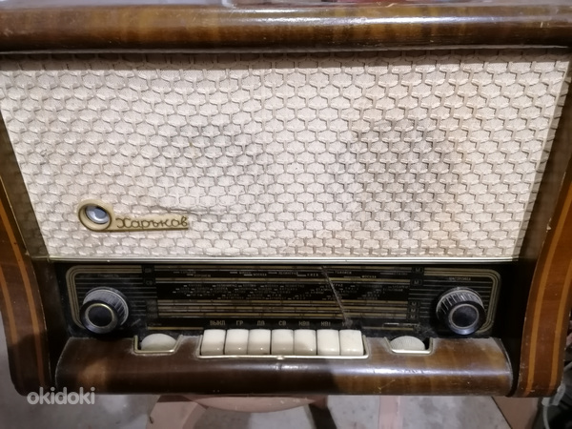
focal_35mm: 27
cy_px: 214
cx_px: 286
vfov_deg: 51.4
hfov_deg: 65.3
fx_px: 446
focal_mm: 4.75
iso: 500
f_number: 1.8
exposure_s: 1/20
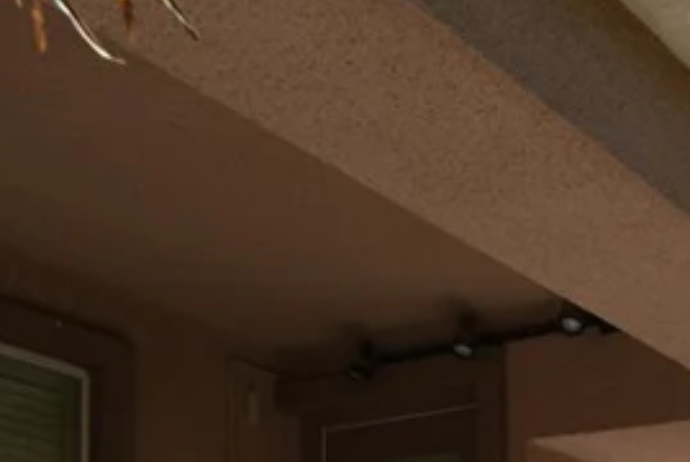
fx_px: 1094
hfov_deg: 27.5
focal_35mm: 57
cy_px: 774
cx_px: 954
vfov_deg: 19.4
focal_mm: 10
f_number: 10
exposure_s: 1/400
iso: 200
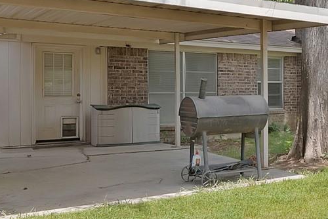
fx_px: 438
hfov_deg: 37.1
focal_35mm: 48
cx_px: 323
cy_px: 87
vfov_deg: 28.0
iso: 640
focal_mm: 12
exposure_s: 1/40
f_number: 9
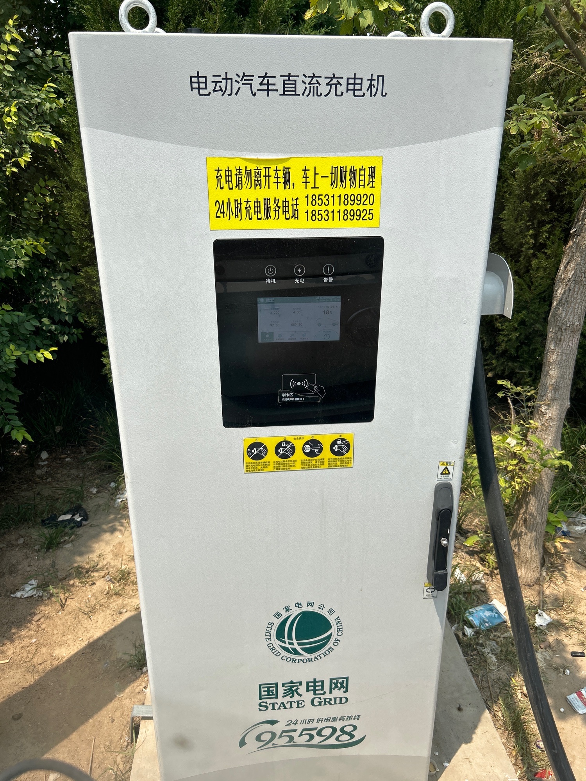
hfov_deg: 53.1
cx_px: 293
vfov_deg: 67.3
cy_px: 390
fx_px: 587
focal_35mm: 26
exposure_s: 1/3257
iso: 50
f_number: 1.5
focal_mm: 5.7
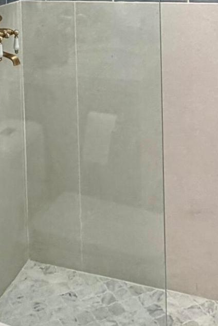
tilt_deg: -2.4
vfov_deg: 27.7
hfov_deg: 20.0
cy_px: -38
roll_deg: +2.1
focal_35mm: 66
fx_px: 599
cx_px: 0
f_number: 2.2
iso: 250
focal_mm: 2.22
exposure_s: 1/60
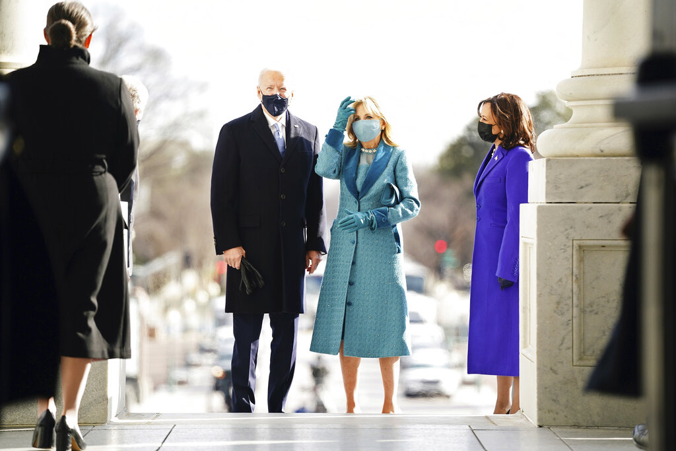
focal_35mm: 200
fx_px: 3756
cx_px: 338
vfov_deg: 6.9
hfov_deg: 10.3
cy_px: 226
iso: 400
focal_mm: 200
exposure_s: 1/1600
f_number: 3.2
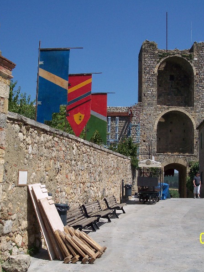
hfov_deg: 28.6
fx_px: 401
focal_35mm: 51
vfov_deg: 37.5
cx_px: 106
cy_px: 136
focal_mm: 8
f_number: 4.8
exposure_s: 1/1000
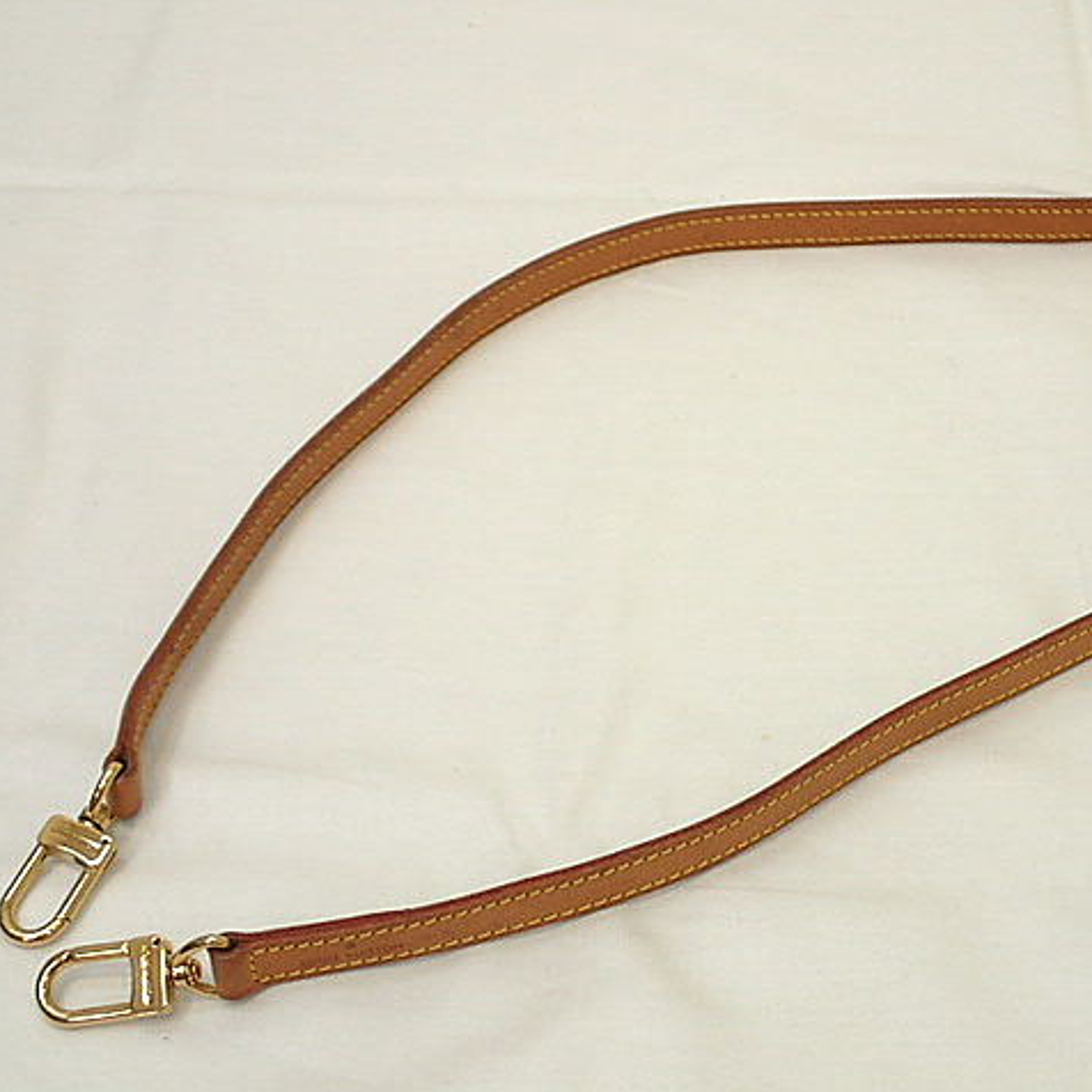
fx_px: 2248
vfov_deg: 27.3
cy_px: 544
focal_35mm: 63
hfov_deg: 27.2
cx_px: 688
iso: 200
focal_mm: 9.61
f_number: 3.4
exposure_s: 1/80
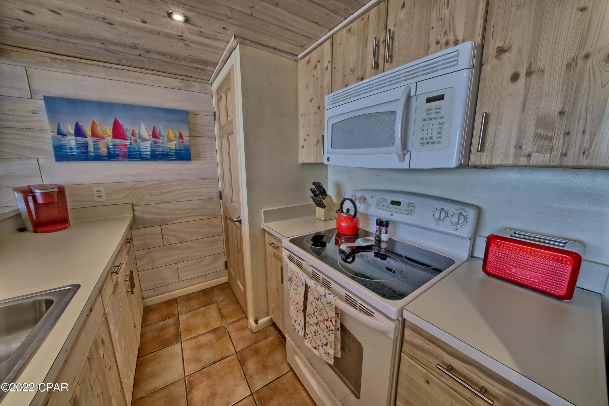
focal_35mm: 12
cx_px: 304
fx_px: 203
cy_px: 203
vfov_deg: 90.0
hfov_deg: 112.6
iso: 200
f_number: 19
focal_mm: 12
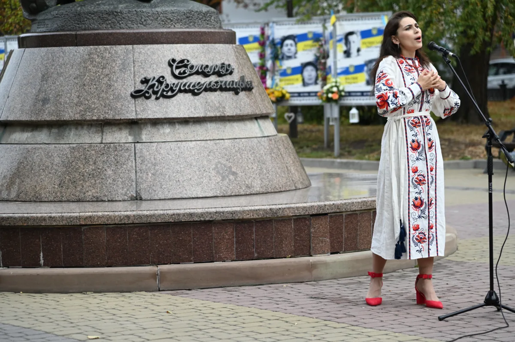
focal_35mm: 120
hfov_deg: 17.1
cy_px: 171
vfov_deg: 11.4
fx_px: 1715
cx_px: 258
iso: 320
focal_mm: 120
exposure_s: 1/500
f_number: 4
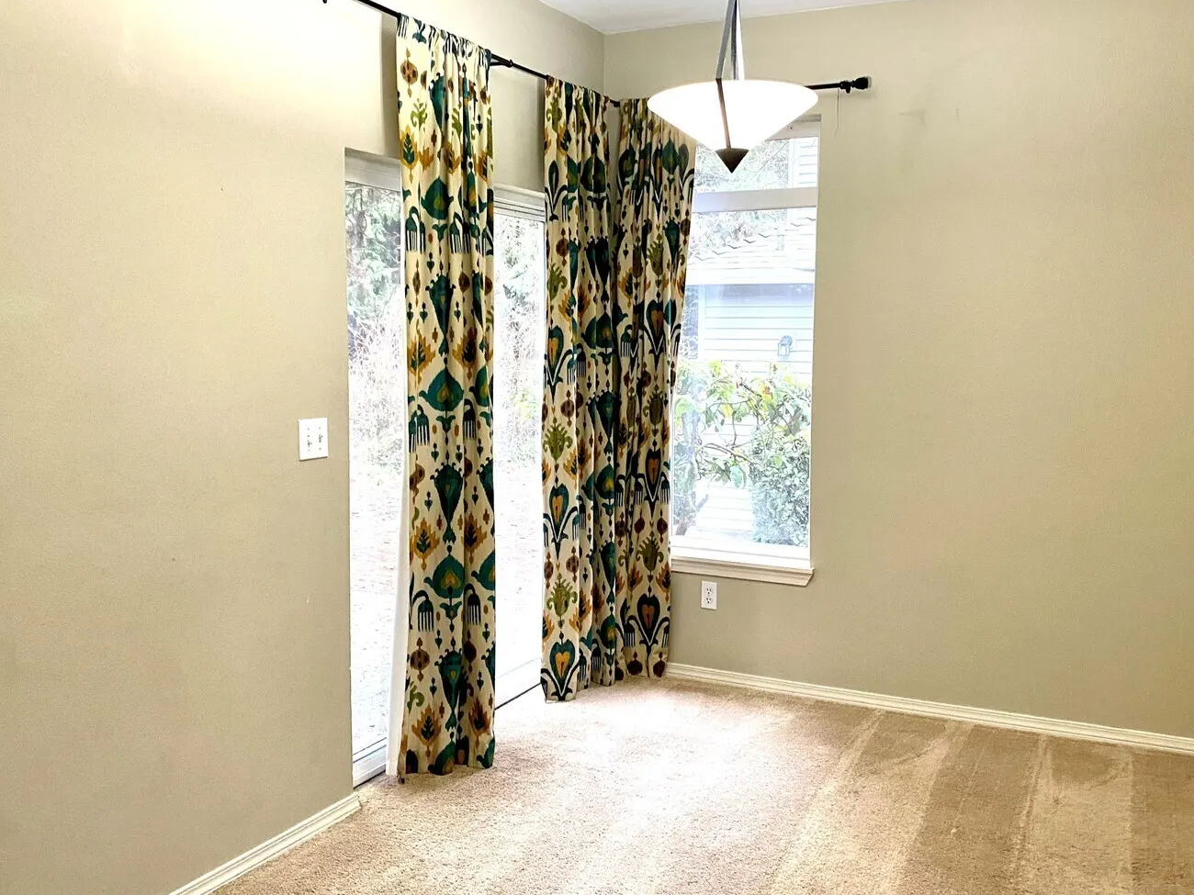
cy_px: 417
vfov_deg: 44.1
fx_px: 1104
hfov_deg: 56.8
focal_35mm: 32
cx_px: 639
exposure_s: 1/60
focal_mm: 4.25
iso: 250
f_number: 1.8
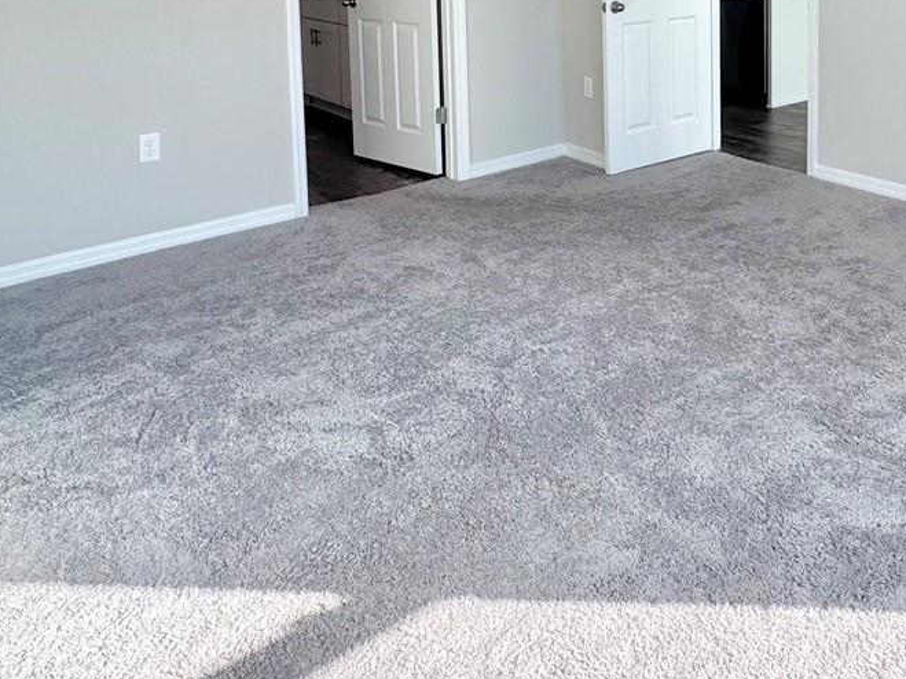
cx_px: 705
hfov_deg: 51.1
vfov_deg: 37.4
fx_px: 890
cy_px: 3
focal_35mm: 34
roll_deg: +0.2
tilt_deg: -5.4
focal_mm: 2.22
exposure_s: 1/120
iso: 64
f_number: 2.2
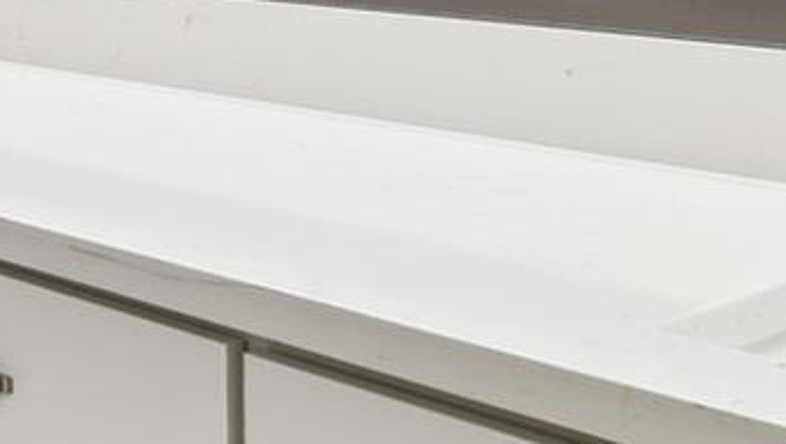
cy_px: -165
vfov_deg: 15.6
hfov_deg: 25.4
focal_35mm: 73
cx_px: -206
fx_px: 1522
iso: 100
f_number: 7.1
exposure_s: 1/8
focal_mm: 10
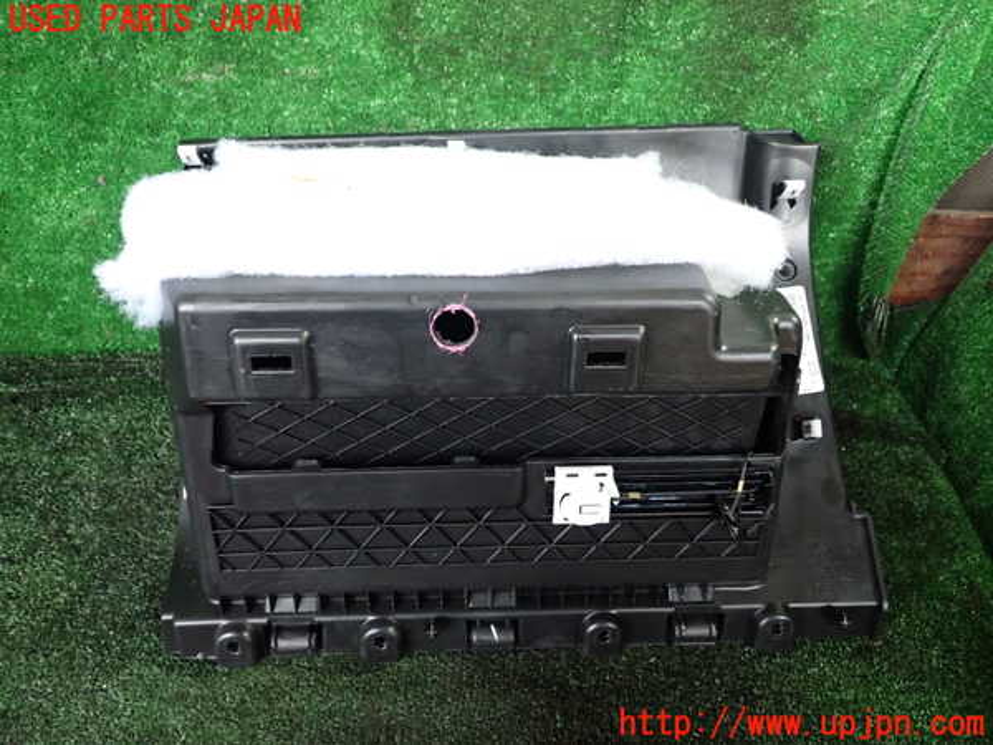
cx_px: 496
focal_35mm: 30
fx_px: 861
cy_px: 372
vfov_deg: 46.8
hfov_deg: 60.0
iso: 800
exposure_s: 1/30
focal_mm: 5.4
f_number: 2.3
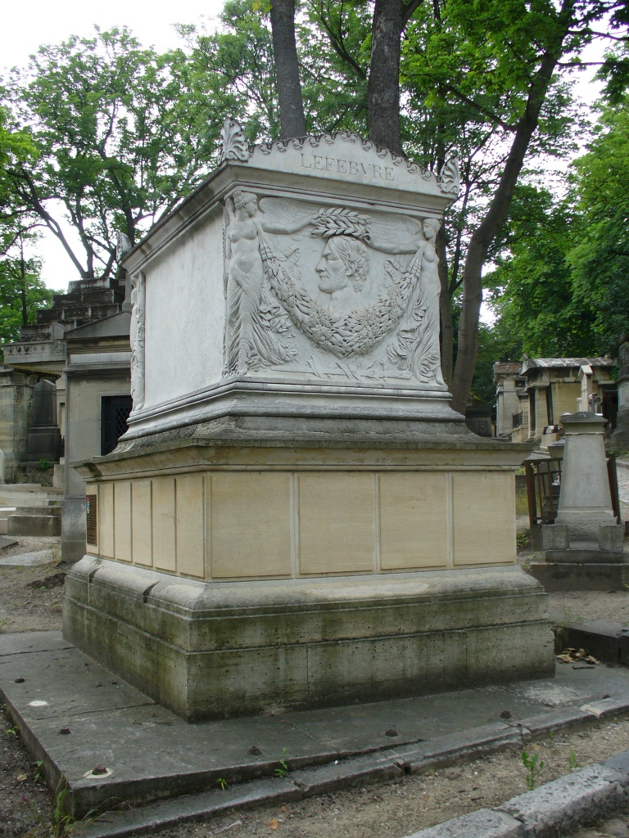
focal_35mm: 37
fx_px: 896
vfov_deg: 50.1
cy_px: 419
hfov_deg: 38.7
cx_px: 314
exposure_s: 1/125
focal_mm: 6.1
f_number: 2.8
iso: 80
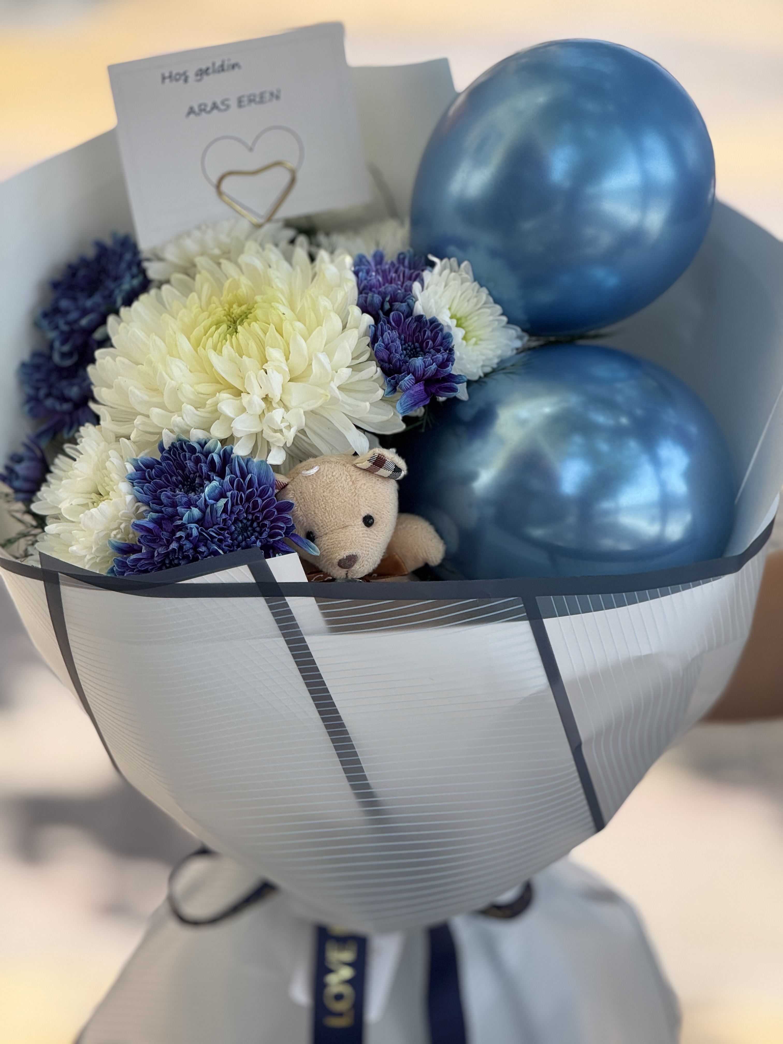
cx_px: 392
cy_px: 522
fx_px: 3619
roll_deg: -0.6
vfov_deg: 16.4
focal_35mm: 120
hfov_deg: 12.3
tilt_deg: -14.4
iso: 50
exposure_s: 1/567
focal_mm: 15.66
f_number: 2.8
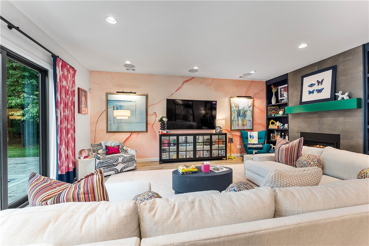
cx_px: 184
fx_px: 143
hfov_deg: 104.3
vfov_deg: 81.2
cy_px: 123
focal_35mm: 14
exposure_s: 1/3
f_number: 8
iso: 800
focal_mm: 14
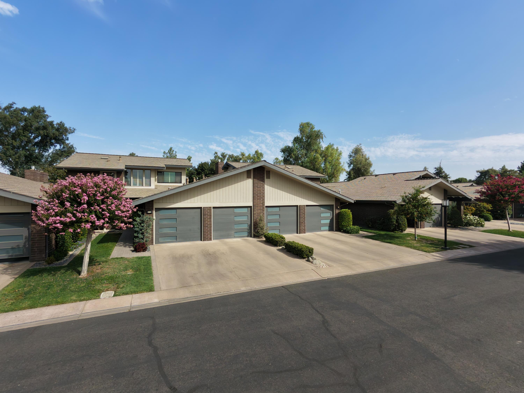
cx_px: 262
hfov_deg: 94.5
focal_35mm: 16
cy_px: 196
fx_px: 242
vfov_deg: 78.1
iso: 200
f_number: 2.2
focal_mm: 3.05
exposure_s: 1/1500
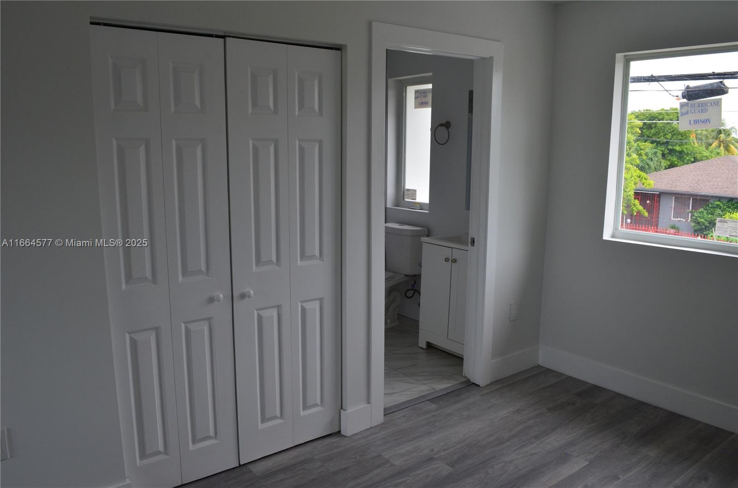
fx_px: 552
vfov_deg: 47.7
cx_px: 369
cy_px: 244
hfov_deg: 67.5
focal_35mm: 27
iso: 400
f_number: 9
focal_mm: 18
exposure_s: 1/125
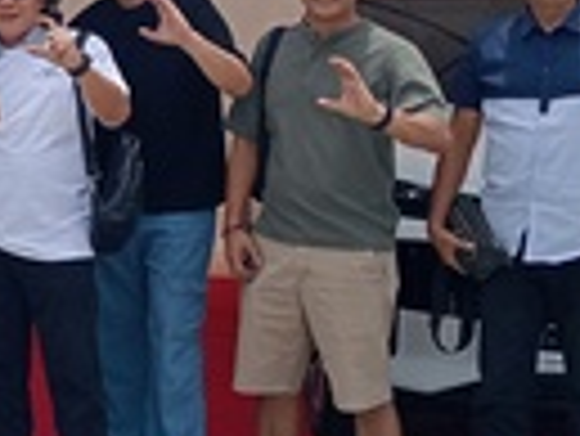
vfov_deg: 13.6
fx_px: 1811
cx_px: -182
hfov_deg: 17.1
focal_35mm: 108
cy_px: 54
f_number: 1.8
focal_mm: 3.98
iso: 100
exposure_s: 1/1439
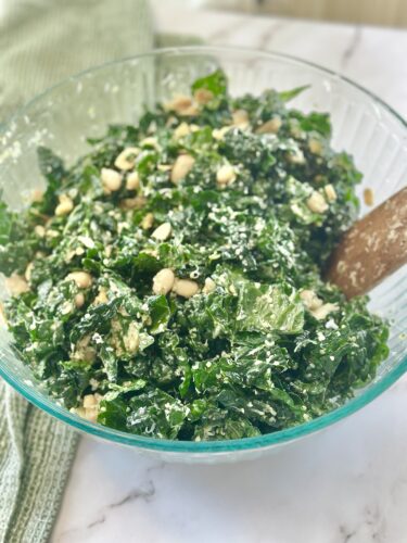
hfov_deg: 30.3
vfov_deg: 39.7
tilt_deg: -55.9
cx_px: 204
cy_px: 272
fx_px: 752
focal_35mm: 48
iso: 125
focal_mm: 6.86
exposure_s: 1/103
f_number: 1.78
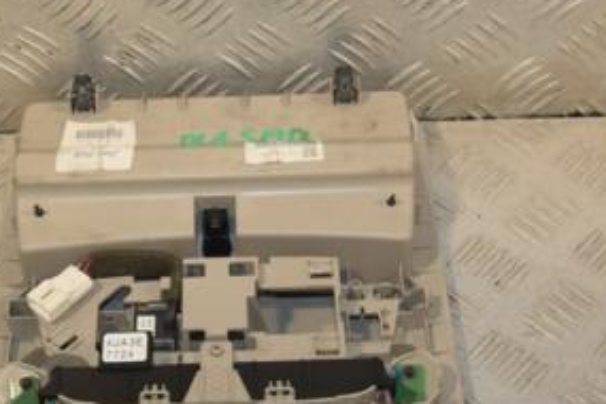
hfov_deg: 25.6
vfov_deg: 17.3
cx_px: 251
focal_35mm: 79
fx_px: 1331
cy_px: 191
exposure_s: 1/200
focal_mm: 25
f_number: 6.3
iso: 800
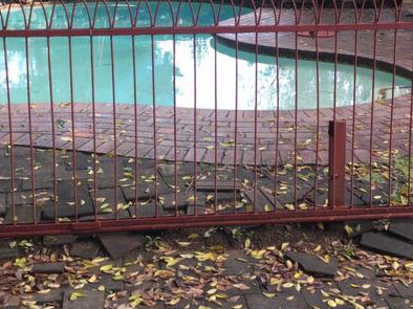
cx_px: 212
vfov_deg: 22.8
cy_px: 45
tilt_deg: -10.2
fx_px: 751
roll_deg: +0.2
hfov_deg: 30.7
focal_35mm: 63
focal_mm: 3.3
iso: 25
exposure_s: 1/100
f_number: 2.4
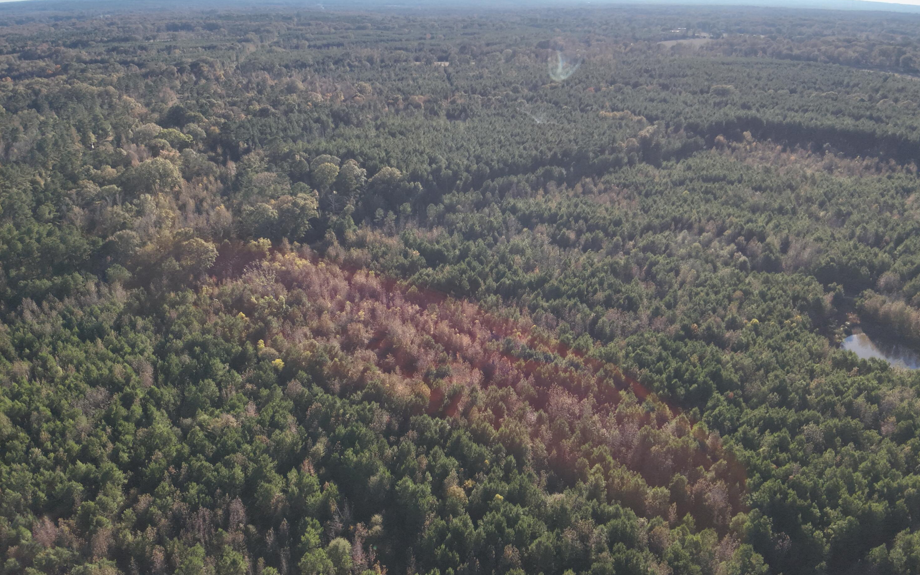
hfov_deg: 70.4
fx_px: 652
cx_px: 470
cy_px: 316
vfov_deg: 47.5
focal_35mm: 26
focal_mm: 4.4
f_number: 2.8
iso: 100
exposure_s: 1/1250
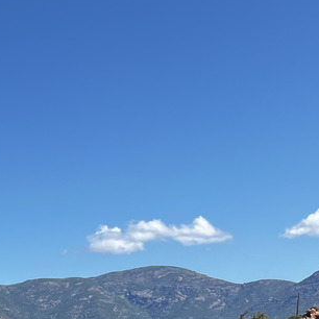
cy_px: 397
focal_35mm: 90
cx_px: -191
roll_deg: +0.6
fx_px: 938
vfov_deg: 18.2
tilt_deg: -1.3
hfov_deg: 17.0
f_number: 1.5
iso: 50
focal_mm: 5.7
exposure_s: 1/2994
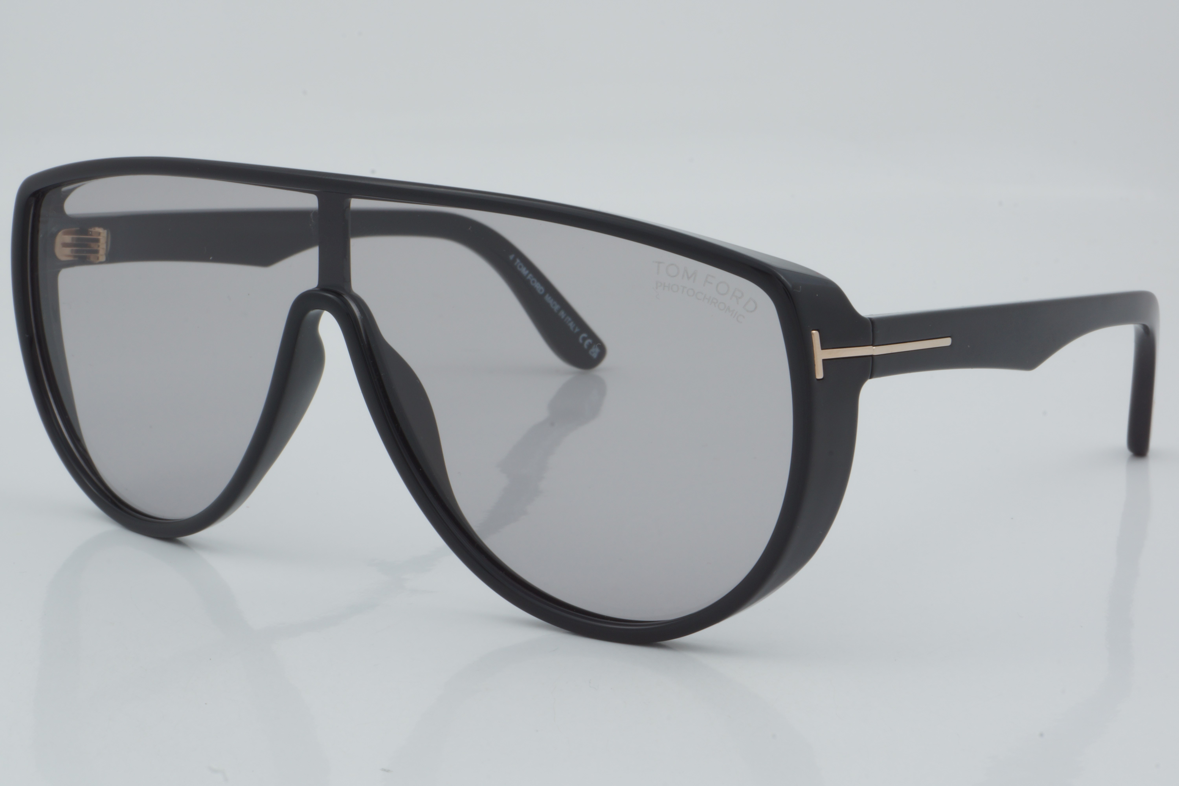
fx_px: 2456
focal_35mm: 75
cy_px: 393
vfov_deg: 18.2
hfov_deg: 27.0
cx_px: 590
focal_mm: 50
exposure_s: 1/4
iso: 100
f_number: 29
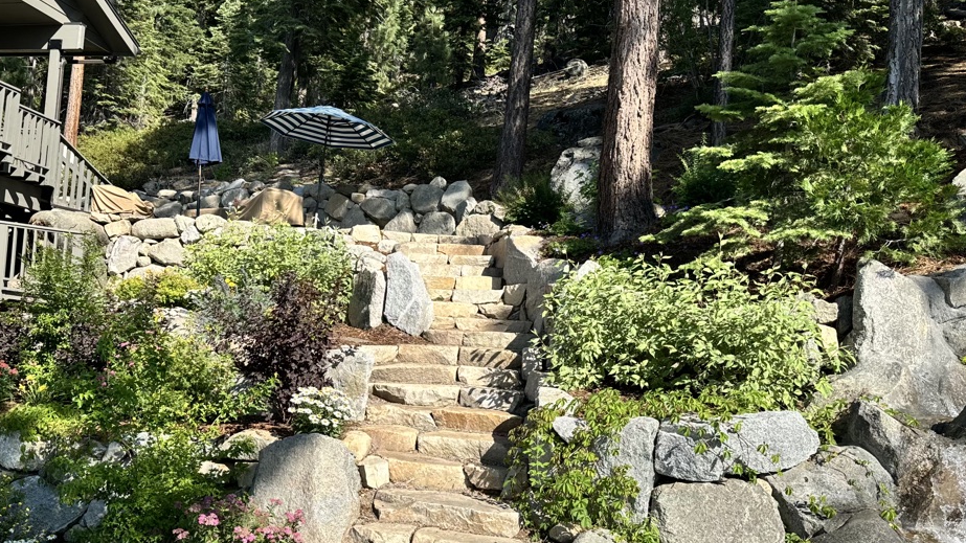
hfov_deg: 57.5
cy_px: 327
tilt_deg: +1.1
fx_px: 871
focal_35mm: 34
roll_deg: -4.6
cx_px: 383
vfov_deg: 34.5
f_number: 1.78
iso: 80
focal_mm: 6.76
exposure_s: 1/3413
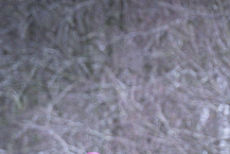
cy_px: 268
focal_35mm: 644
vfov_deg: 2.1
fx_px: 4117
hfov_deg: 3.2
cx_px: 316
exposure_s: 1/1250
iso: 400
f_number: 2.8
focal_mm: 105
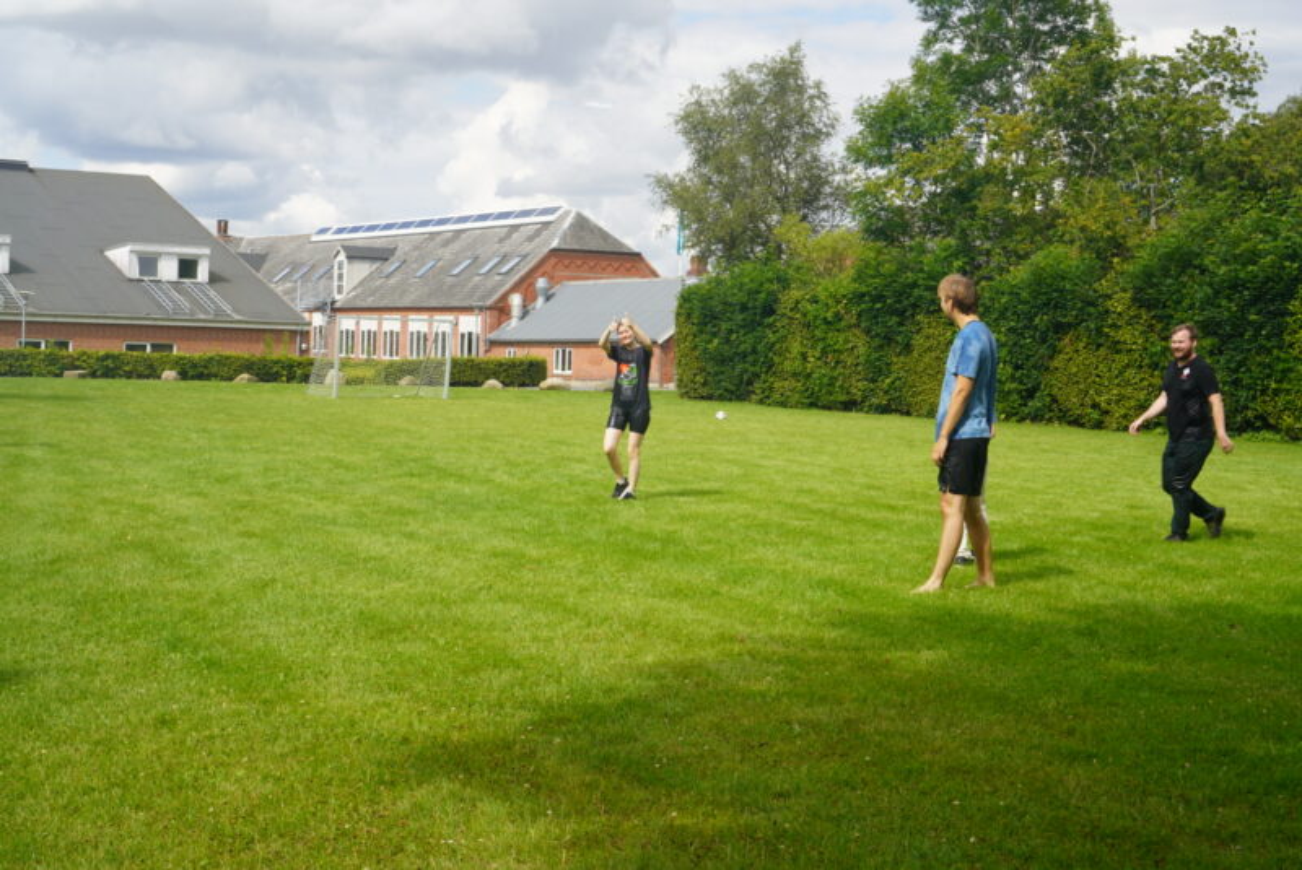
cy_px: 435
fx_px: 1900
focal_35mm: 52
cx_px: 651
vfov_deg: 25.8
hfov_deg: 37.8
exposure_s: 1/125
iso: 100
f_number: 9
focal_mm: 35
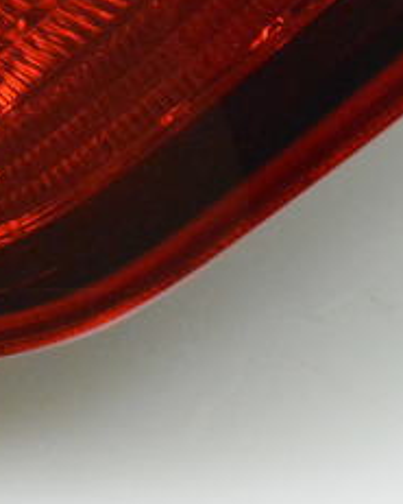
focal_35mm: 181
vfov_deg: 10.4
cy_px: -137
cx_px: -30
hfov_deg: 8.5
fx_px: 2698
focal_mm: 29
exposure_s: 1/250
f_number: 8
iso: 6400
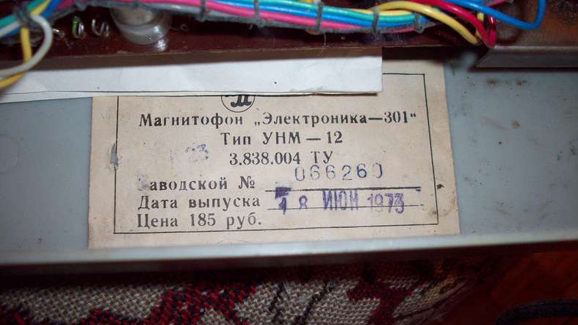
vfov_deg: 29.0
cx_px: 287
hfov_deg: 49.4
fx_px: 628
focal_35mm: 41
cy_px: 162
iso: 80
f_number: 2.8
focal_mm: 6.2
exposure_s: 1/32
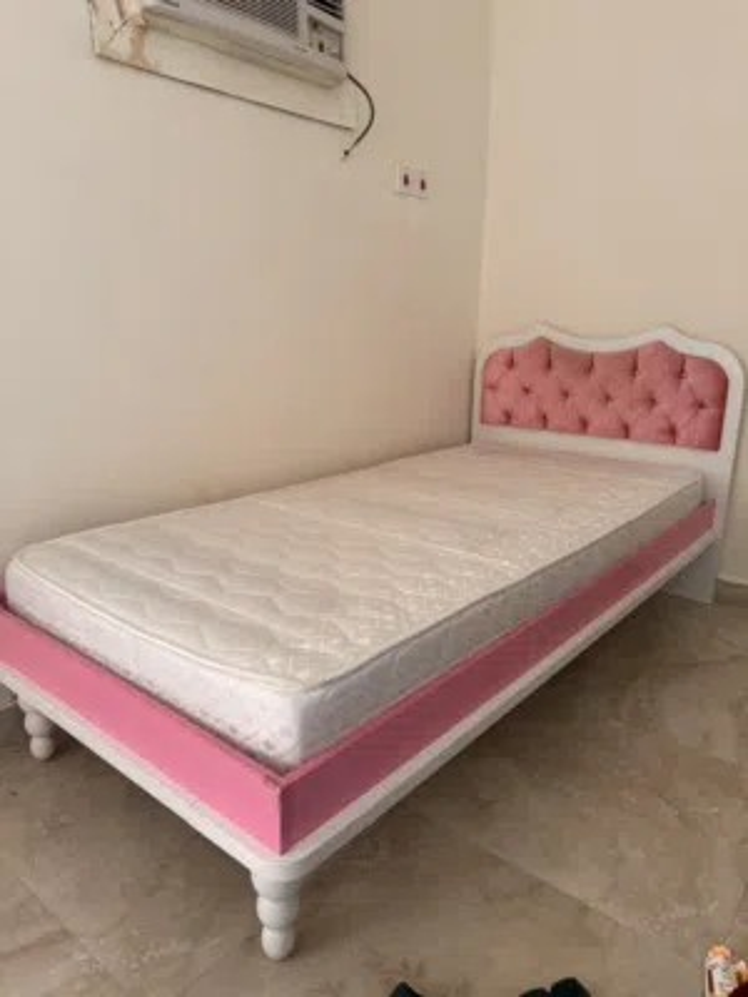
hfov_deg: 56.8
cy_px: 498
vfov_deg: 71.6
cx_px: 374
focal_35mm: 24
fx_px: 691
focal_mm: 6.76
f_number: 1.78
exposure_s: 1/60
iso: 500
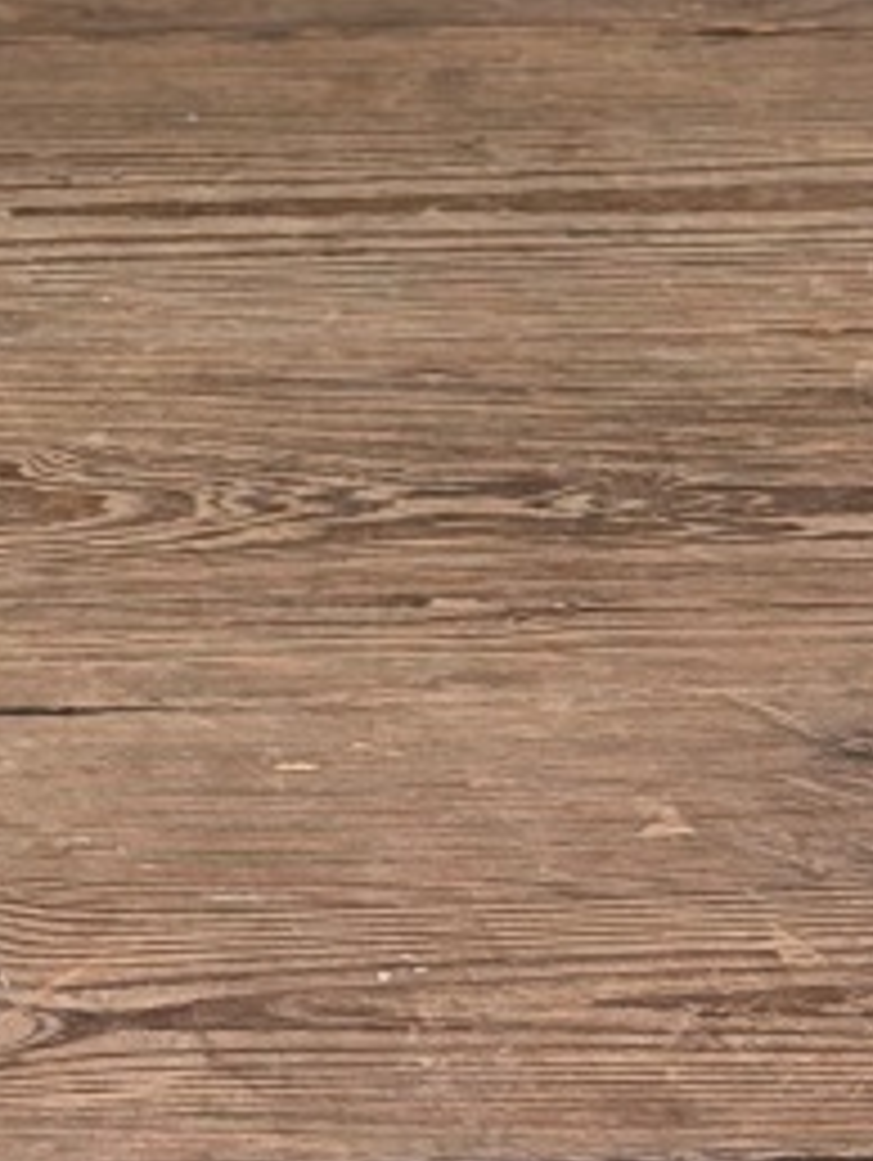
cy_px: -1022
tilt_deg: -13.5
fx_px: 7486
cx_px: -801
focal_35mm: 223
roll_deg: -0.2
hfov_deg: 6.5
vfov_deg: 8.5
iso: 125
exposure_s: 1/50
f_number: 1.78
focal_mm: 6.76
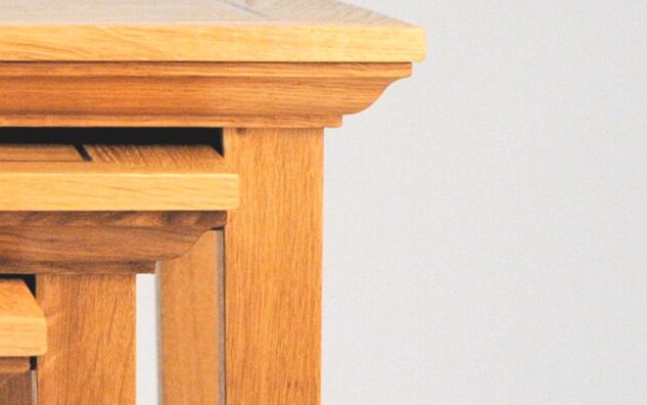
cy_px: 775
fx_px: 5450
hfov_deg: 6.7
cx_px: -326
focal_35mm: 309
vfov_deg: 4.2
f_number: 4
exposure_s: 1/125
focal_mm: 50
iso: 400
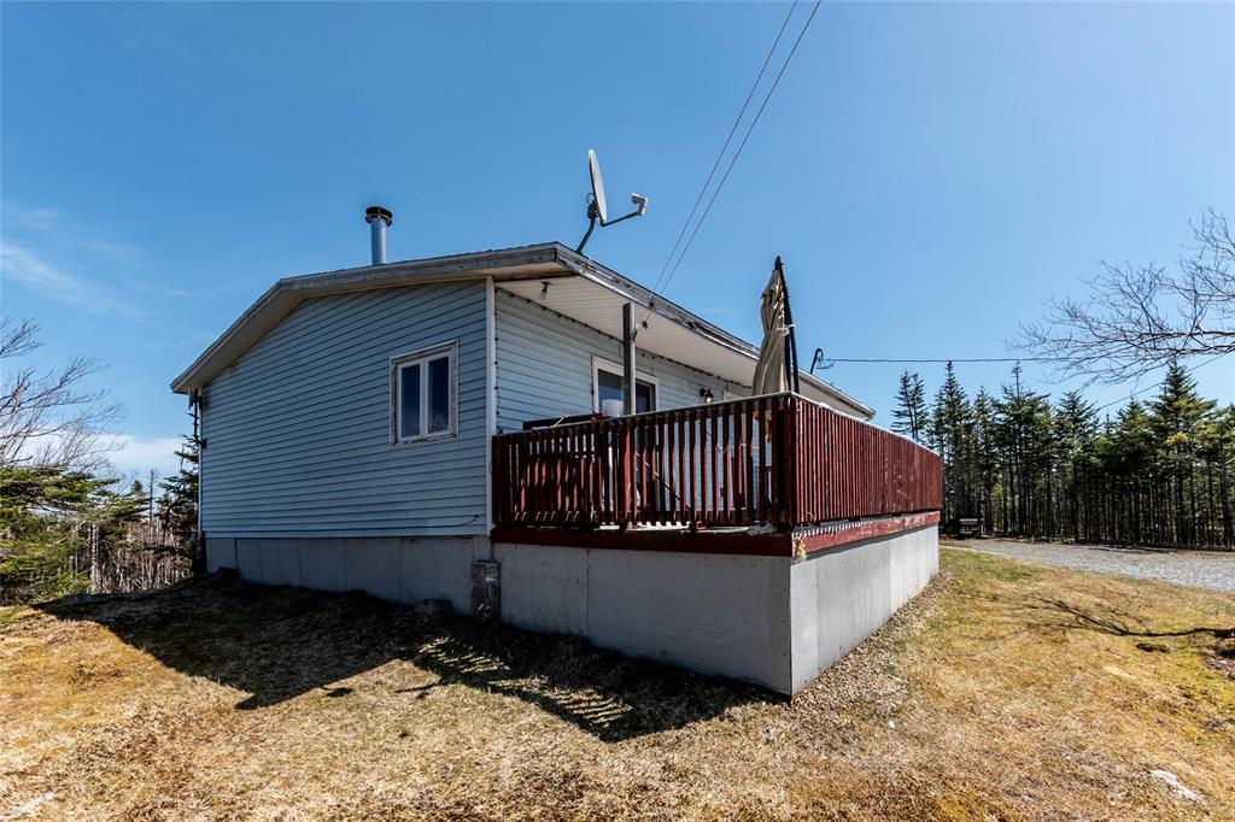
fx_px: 514
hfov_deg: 100.4
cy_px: 411
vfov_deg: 77.3
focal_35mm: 15
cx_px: 618
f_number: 11
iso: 200
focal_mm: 10
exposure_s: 1/200
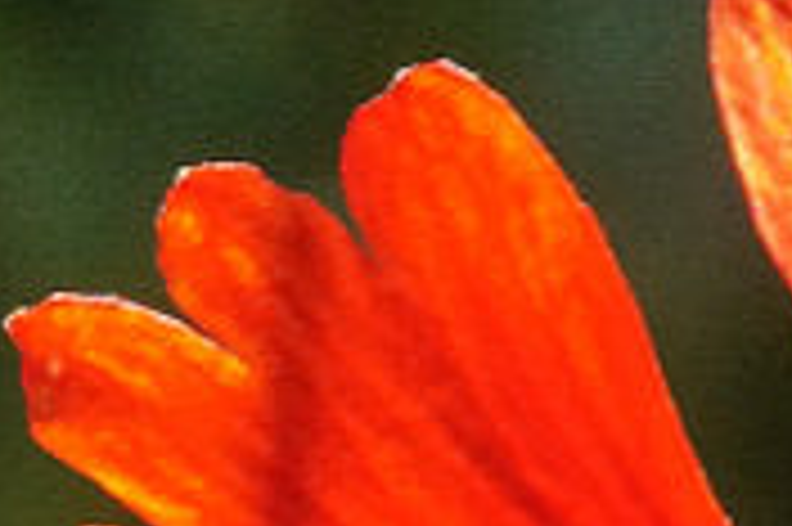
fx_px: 22485
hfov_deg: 2.0
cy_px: 1502
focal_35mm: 1023
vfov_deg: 1.3
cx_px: 922
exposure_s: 1/160
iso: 1250
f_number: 11
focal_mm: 100
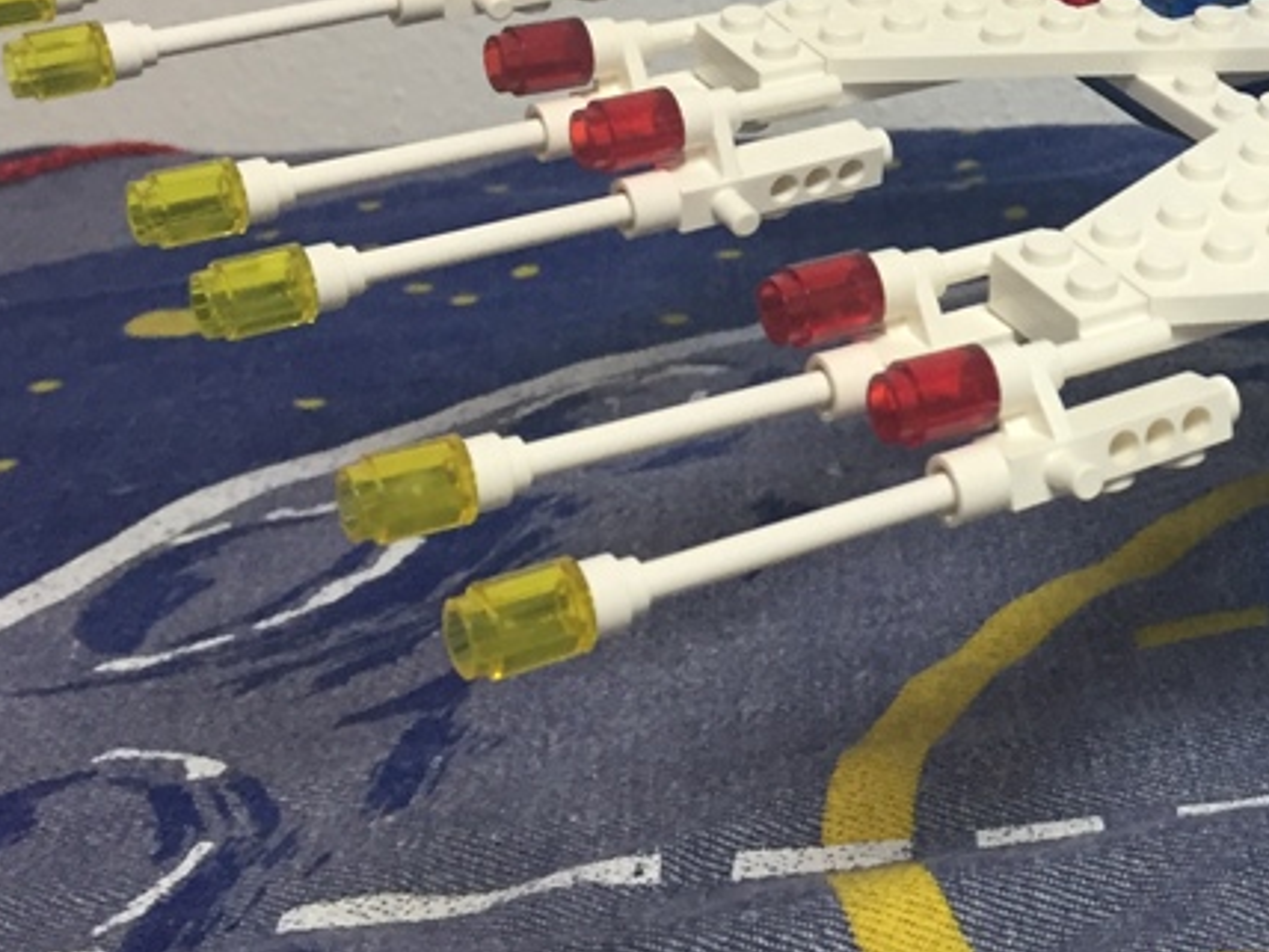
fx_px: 2676
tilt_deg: -10.9
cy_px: -3
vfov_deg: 19.6
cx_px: 1463
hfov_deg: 24.5
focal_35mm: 73
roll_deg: +1.1
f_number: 2.2
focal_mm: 4.15
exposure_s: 1/33
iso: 125
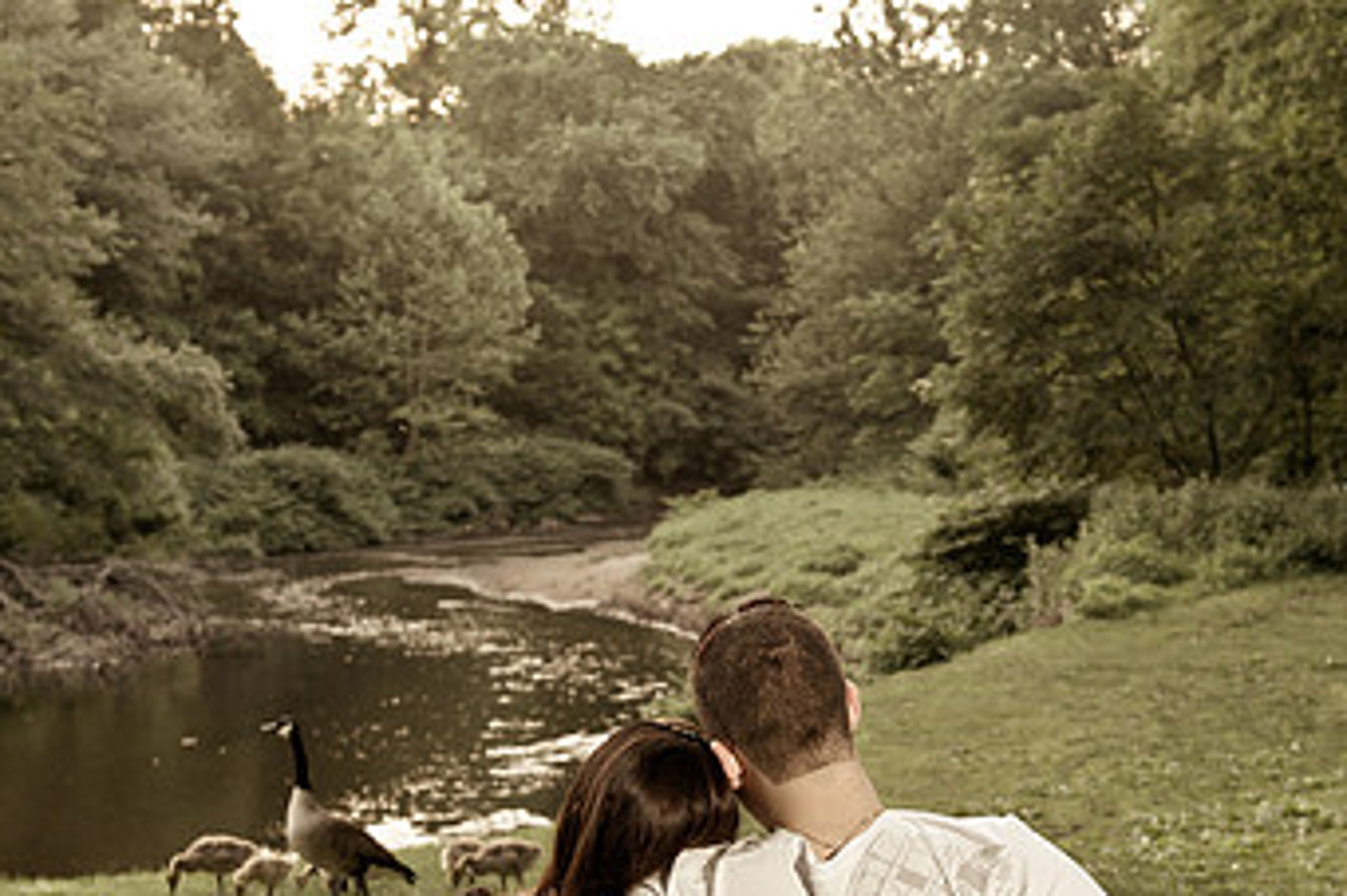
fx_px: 2543
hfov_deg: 29.6
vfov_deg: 19.8
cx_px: 786
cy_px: 730
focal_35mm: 68
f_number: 4.5
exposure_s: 1/250
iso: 1600
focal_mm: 40
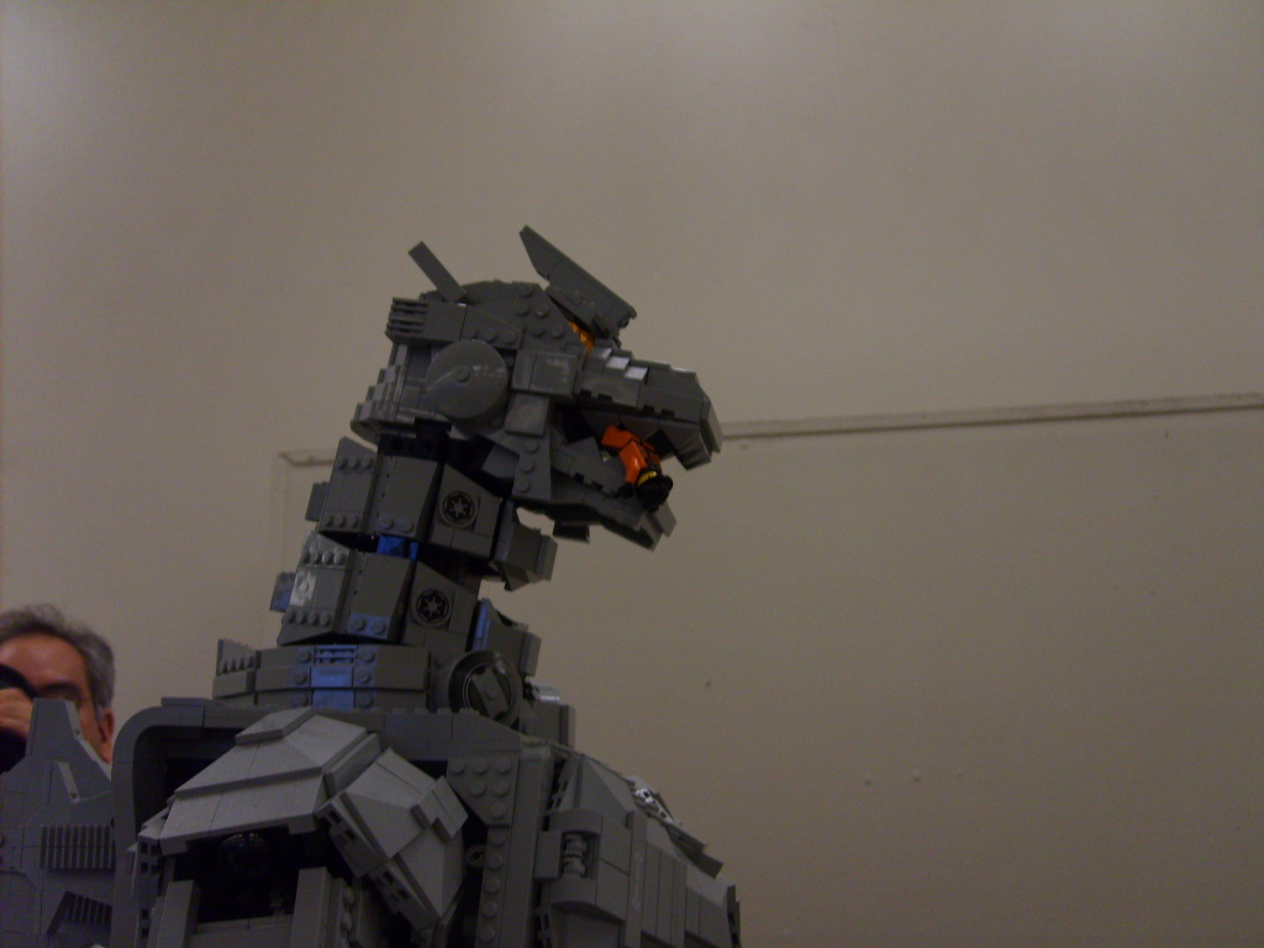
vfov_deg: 40.7
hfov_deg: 52.6
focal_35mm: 35
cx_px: 632
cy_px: 474
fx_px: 1278
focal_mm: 5.8
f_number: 2.8
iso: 100
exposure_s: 1/30
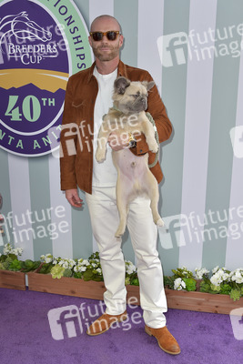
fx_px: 344
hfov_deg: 38.9
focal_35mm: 34
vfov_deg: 55.8
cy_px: 182
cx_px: 122
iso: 250
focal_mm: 34
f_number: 6.3
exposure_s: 1/250
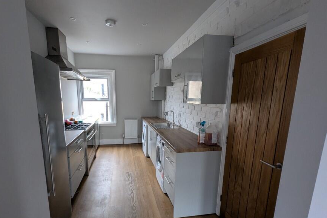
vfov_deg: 73.2
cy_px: 127
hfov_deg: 96.4
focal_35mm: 16
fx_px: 145
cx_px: 146
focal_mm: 1.95
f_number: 2.2
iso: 123
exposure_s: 1/45.6
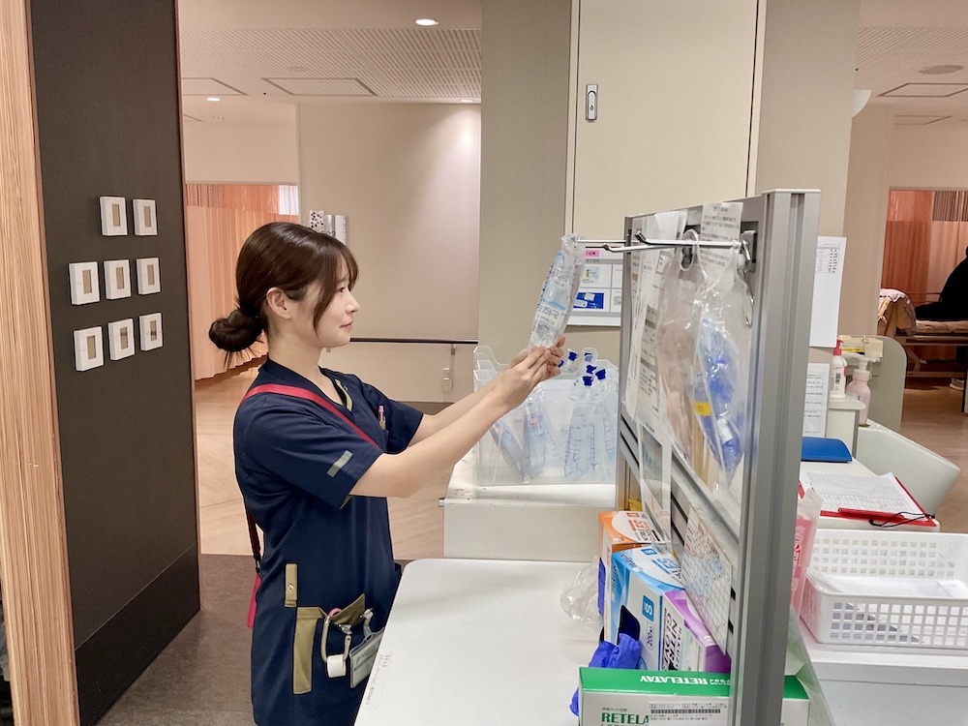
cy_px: 363
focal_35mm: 29
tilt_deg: -9.1
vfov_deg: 48.2
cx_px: 484
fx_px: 811
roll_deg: -0.6
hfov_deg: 61.7
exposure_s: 1/120
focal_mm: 3
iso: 64
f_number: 1.8
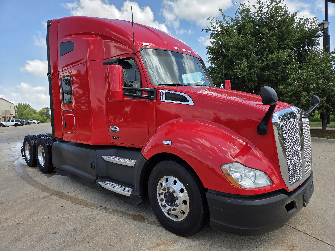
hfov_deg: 73.9
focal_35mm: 23
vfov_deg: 58.9
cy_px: 126
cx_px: 168
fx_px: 223
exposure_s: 1/3042
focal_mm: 5.4
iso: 80
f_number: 1.8
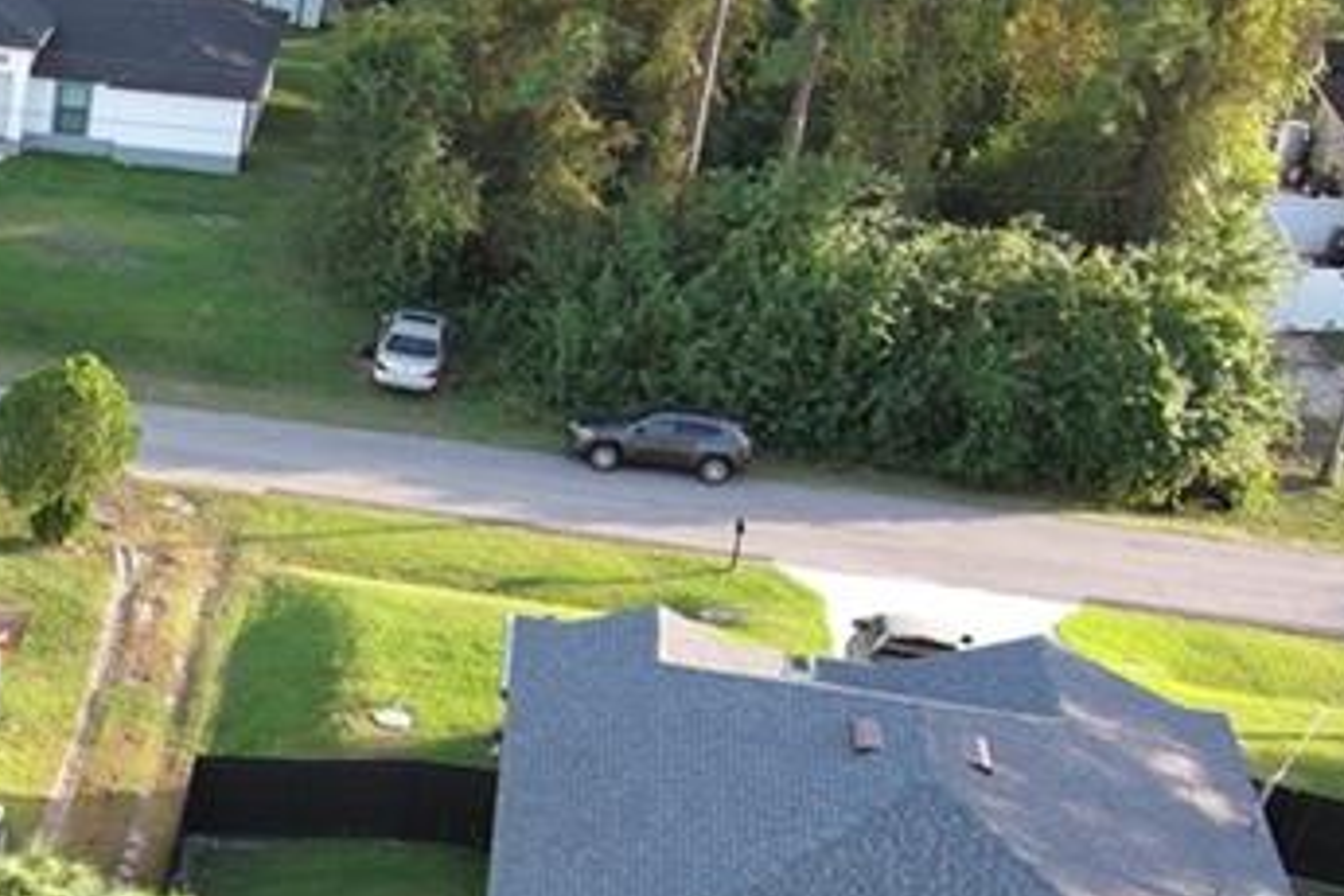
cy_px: 826
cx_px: -561
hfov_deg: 20.8
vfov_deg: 15.7
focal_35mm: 86
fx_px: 3210
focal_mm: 10.57
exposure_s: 1/25.1
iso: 148
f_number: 2.8
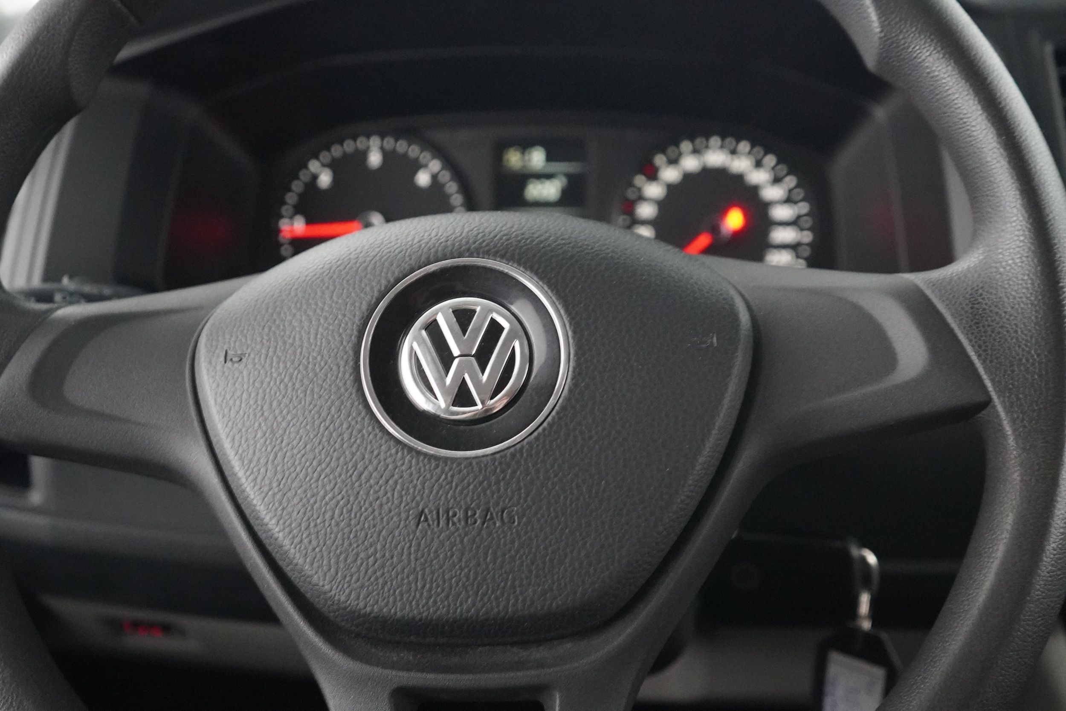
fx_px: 1244
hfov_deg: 46.4
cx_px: 533
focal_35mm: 42
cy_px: 356
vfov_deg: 31.9
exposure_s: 1/20
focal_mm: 28
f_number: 3.5
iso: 6400
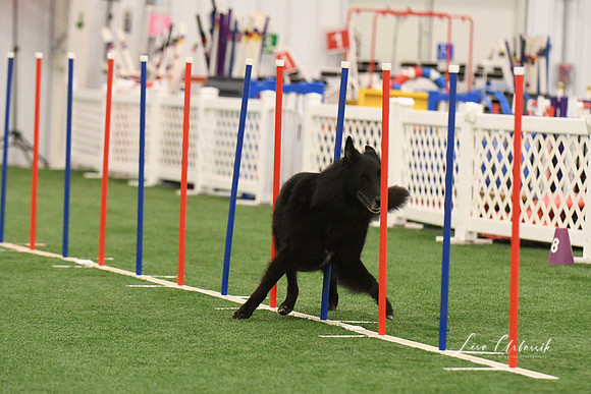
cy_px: 197
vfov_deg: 7.3
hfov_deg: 11.0
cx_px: 296
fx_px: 3079
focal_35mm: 188
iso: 10000
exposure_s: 1/640
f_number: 3.2
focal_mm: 125
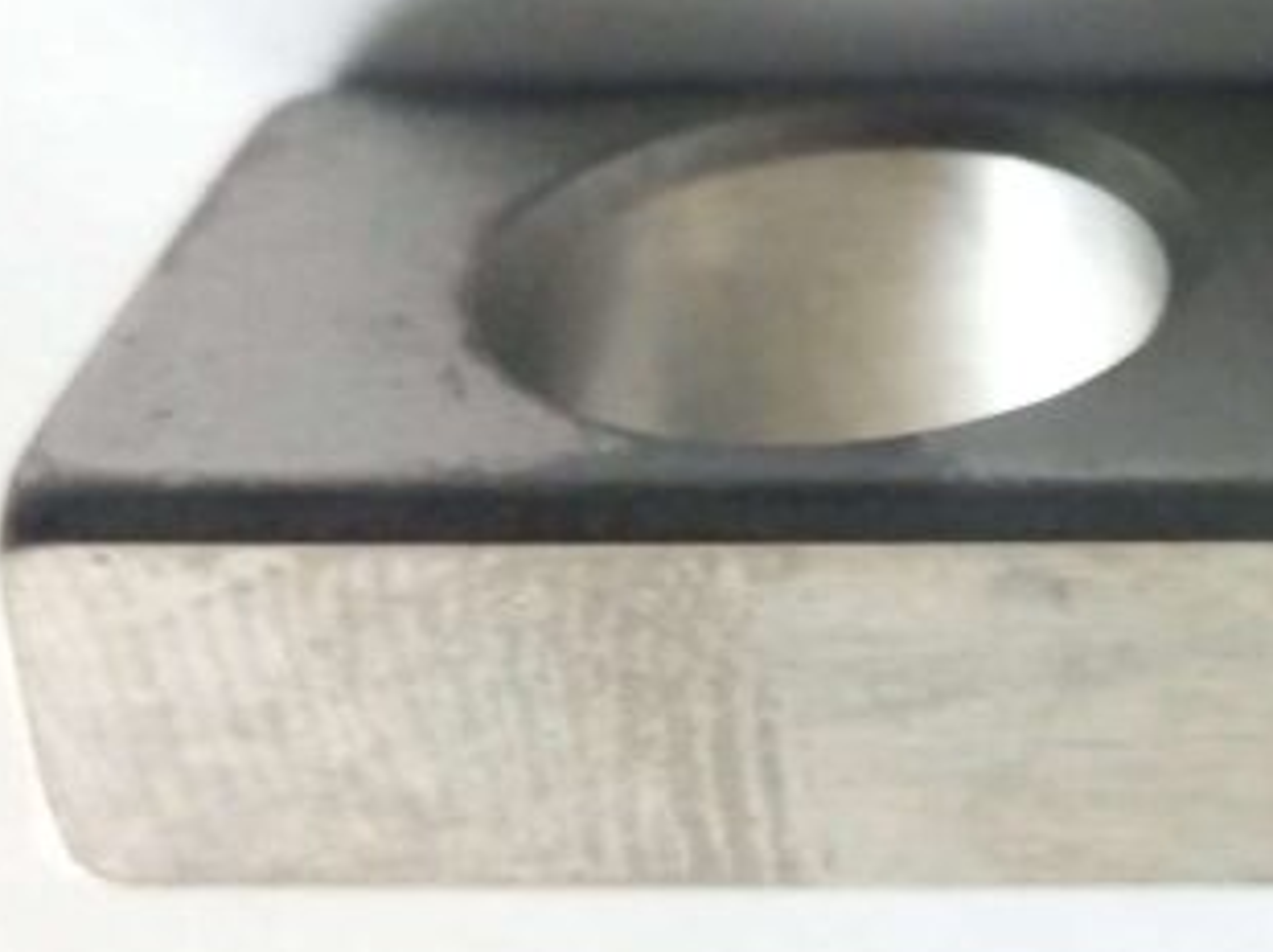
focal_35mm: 86
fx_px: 3160
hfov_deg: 21.1
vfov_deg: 16.9
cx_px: 1552
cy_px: 94
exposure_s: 1/33.3
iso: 350
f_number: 1.8
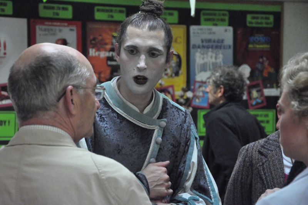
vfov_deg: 13.0
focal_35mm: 105
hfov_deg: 19.5
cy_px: 102
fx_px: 897
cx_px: 154
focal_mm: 70
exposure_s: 1/200
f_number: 5.3
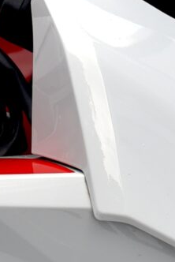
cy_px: 604
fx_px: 3361
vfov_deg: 4.4
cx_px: -1
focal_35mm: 462
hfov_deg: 3.0
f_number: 6.3
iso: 200
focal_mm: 60
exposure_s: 1/160
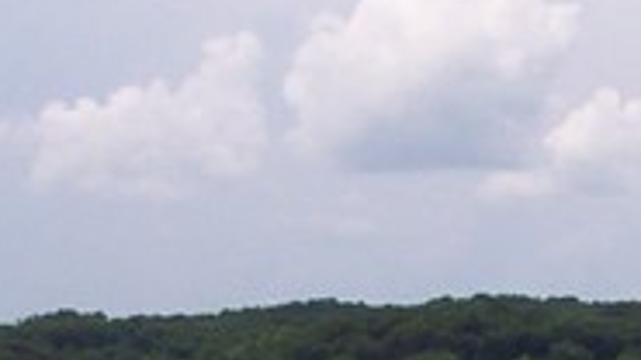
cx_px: 977
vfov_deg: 5.1
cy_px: 862
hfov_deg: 9.2
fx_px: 3892
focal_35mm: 229
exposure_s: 1/1000
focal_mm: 8
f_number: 4.8
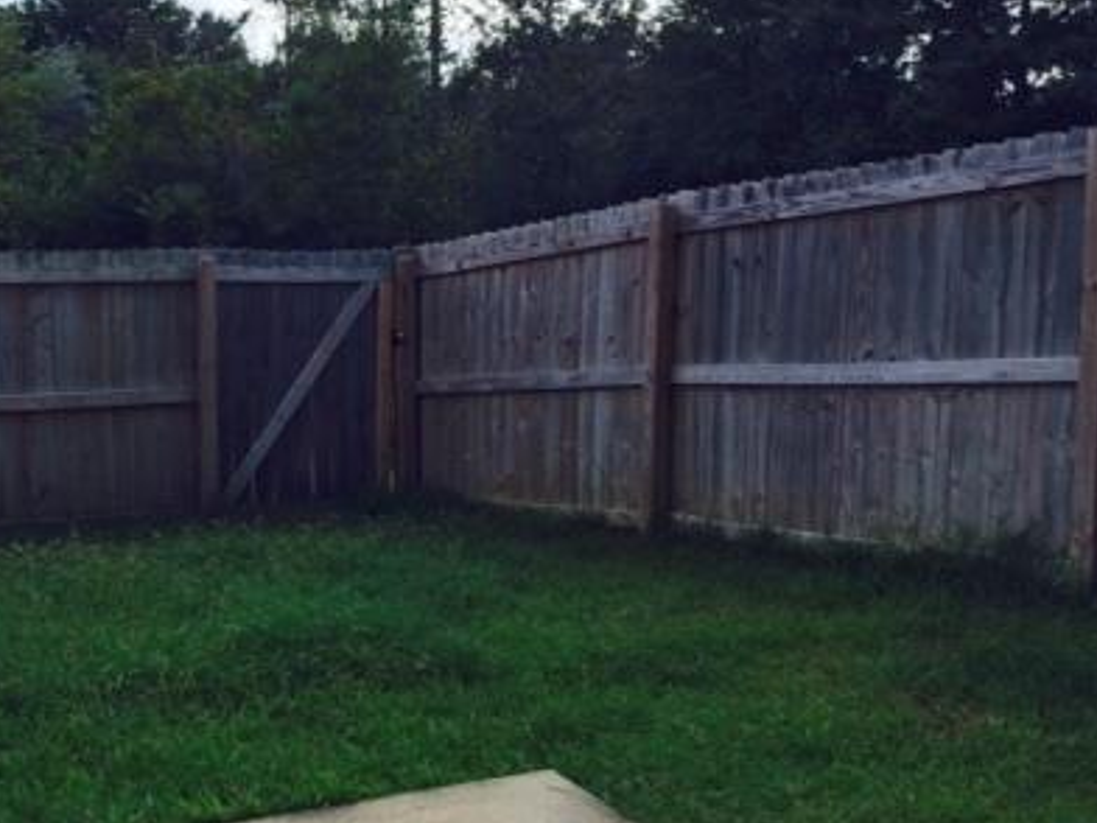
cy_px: 336
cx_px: 246
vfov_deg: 29.6
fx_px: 1553
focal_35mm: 49
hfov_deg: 37.7
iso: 32
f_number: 2.2
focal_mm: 4.12
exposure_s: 1/1709
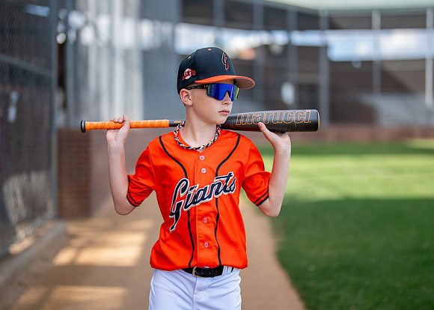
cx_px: 211
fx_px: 691
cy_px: 151
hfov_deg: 34.9
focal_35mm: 56
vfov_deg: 25.3
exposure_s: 1/2500
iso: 125
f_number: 1.2
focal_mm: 50
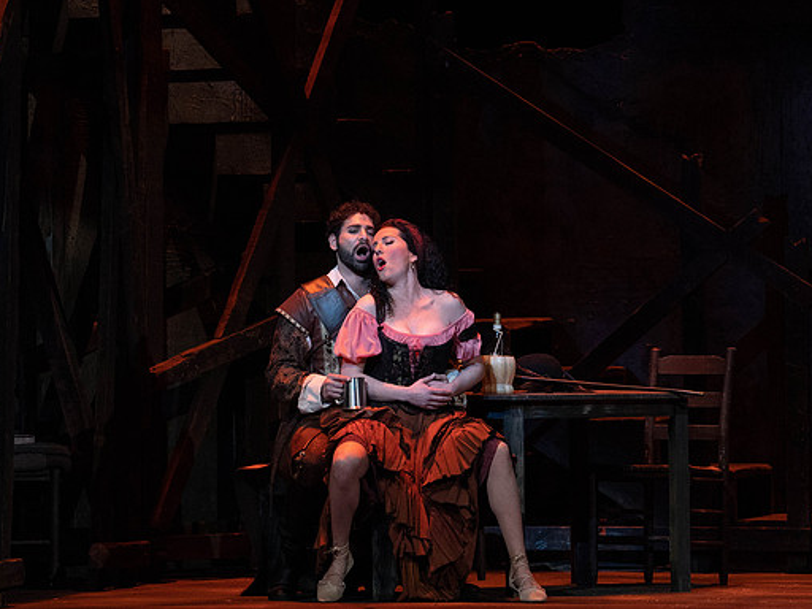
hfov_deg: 7.0
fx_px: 6615
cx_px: 390
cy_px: 232
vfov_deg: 5.3
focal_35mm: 282
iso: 6400
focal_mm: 200
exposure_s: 1/250
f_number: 7.1
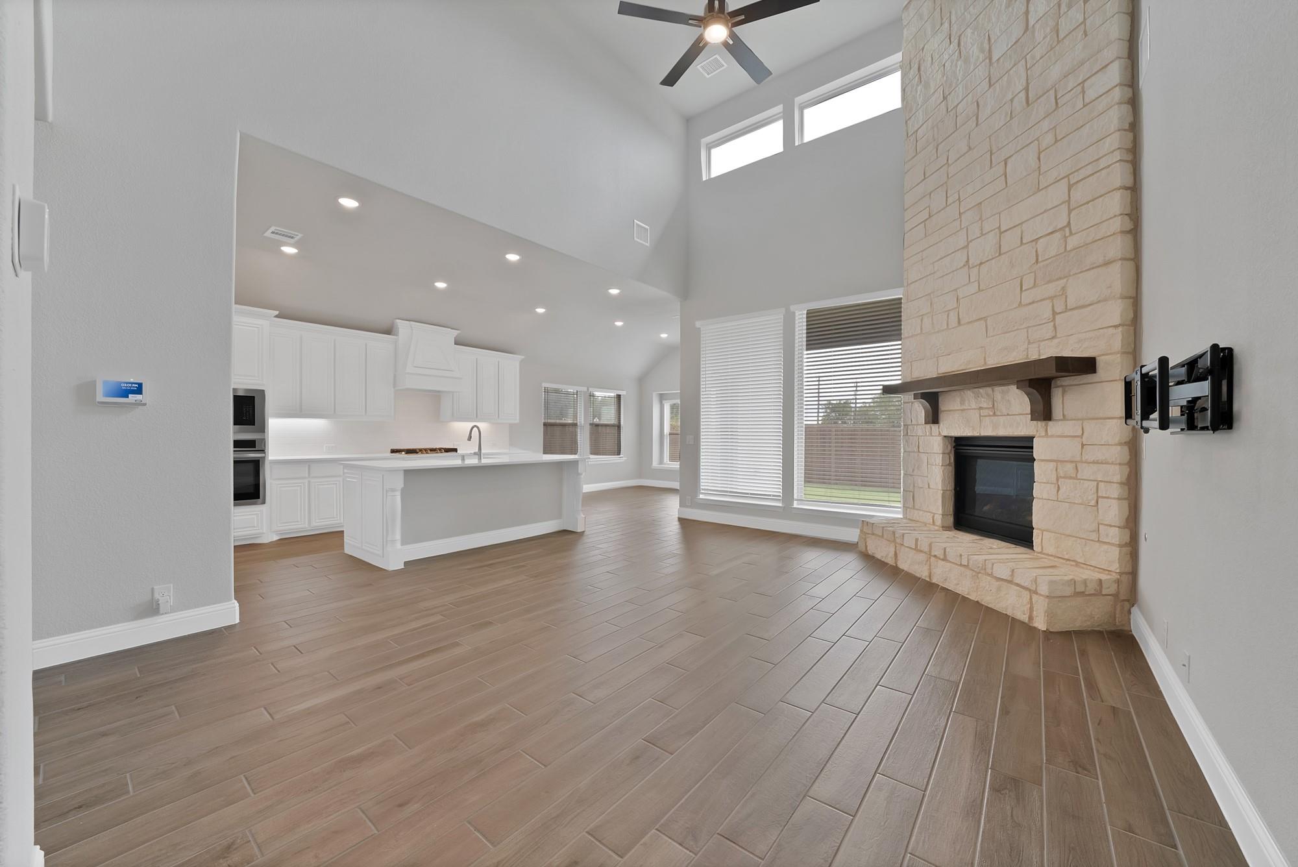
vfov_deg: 85.5
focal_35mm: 13
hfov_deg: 108.3
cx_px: 649
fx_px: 469
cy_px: 434
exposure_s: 1/8
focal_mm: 13
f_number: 9
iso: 640
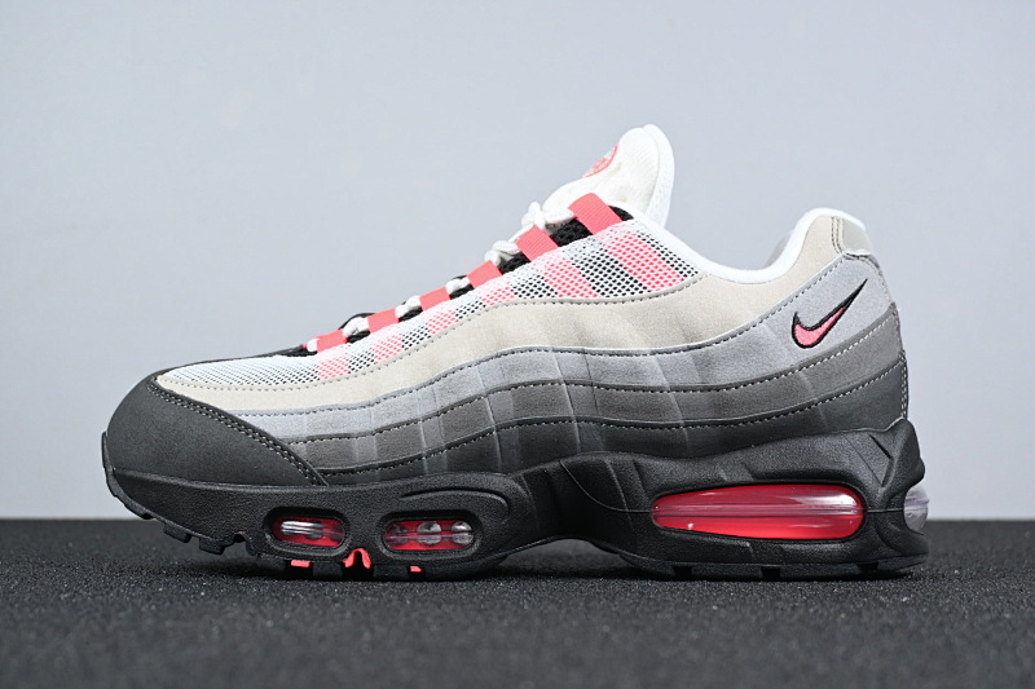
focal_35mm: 62
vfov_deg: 22.1
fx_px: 1768
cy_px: 344
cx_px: 518
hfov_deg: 32.6
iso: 640
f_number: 5.6
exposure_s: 1/125
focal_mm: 41
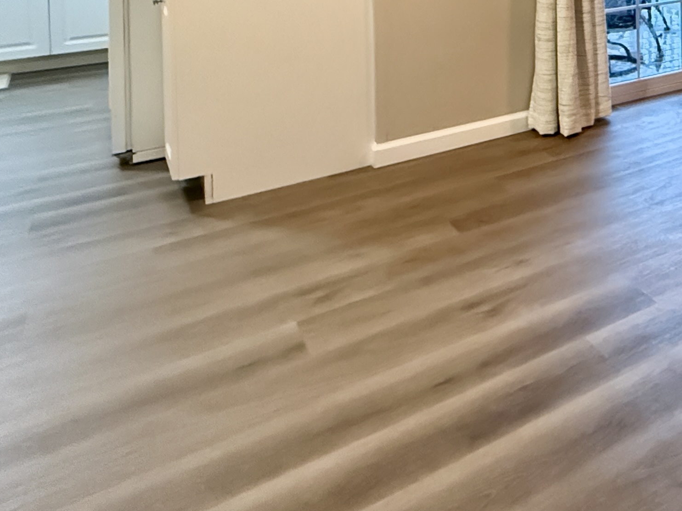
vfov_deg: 31.5
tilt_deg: -0.7
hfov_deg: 39.6
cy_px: -104
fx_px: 749
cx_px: 757
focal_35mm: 38
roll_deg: +0.3
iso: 1250
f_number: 2.2
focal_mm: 2.22
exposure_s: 1/60
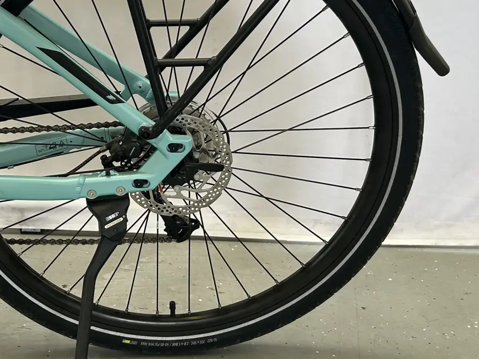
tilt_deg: -18.4
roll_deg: +0.7
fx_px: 789
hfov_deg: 33.4
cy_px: 160
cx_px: 144
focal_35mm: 57
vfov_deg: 25.6
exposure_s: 1/121
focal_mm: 5.7
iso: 100
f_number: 1.5
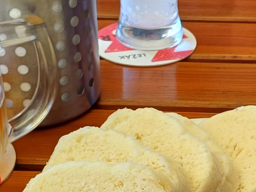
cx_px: 167
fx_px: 643
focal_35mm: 87
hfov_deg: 22.4
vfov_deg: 16.6
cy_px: 201
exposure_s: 1/50
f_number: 1.8
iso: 50
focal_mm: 4.65
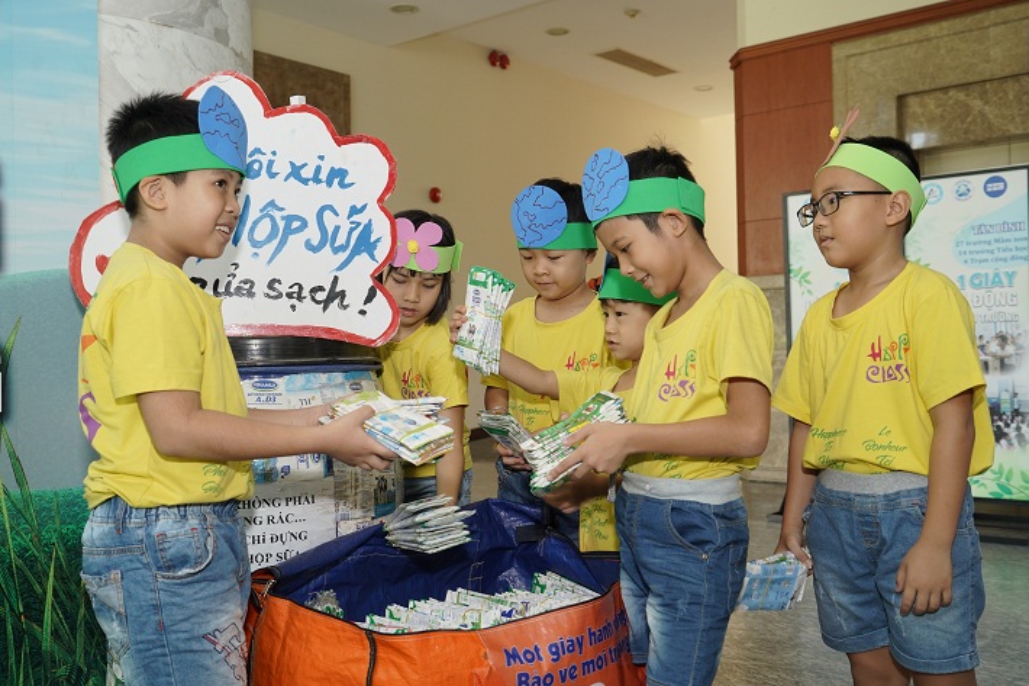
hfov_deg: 55.8
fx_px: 972
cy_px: 343
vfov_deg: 38.9
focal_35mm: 34
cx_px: 514
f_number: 5
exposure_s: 1/100
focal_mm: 34
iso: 640
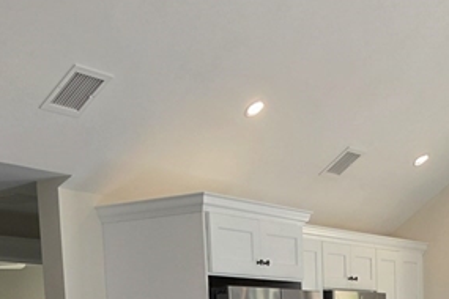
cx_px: 299
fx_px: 1073
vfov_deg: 14.4
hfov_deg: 23.5
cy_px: 502
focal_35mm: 86
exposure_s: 1/120
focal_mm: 6.5
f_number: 1.4
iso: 16
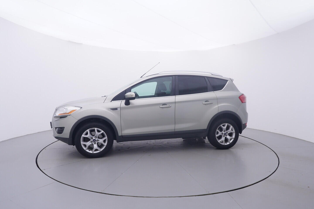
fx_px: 196
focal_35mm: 22
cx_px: 157
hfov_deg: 77.3
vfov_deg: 56.2
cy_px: 104
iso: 200
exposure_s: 1/80
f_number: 5
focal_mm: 15
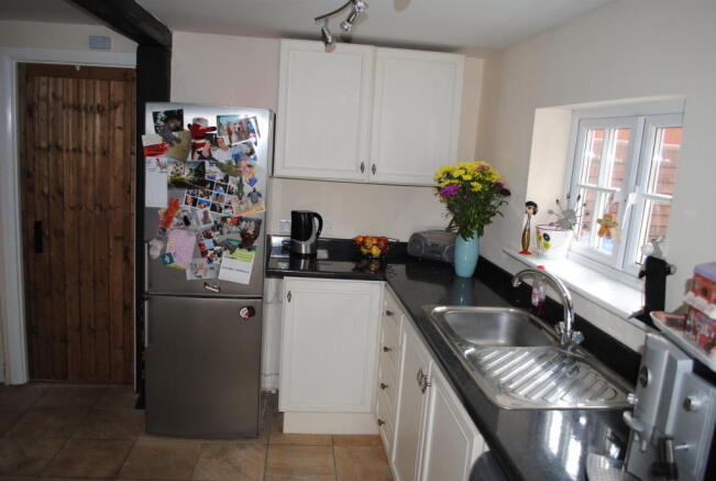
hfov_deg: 67.3
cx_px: 358
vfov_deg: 48.1
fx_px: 538
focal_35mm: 27
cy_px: 240
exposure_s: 1/60
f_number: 3.5
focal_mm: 18
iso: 200
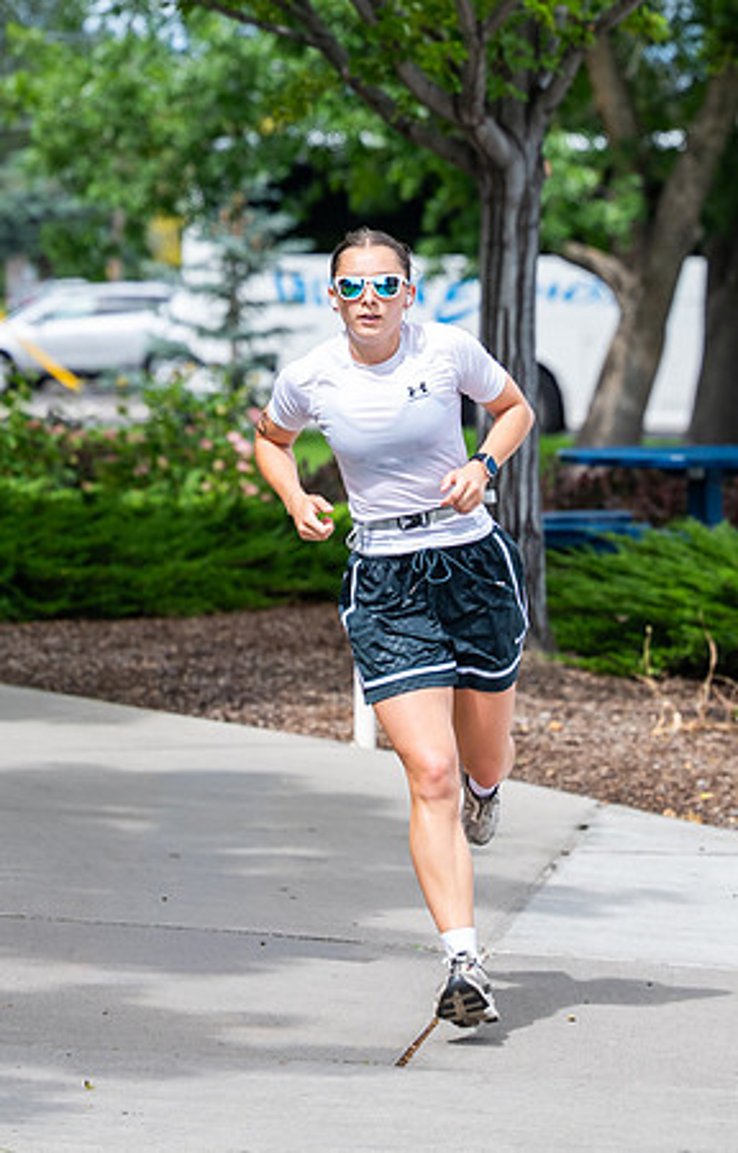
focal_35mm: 205
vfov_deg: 10.1
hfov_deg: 6.5
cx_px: 418
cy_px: 322
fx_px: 6488
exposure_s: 1/1250
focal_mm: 90
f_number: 2.8
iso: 200
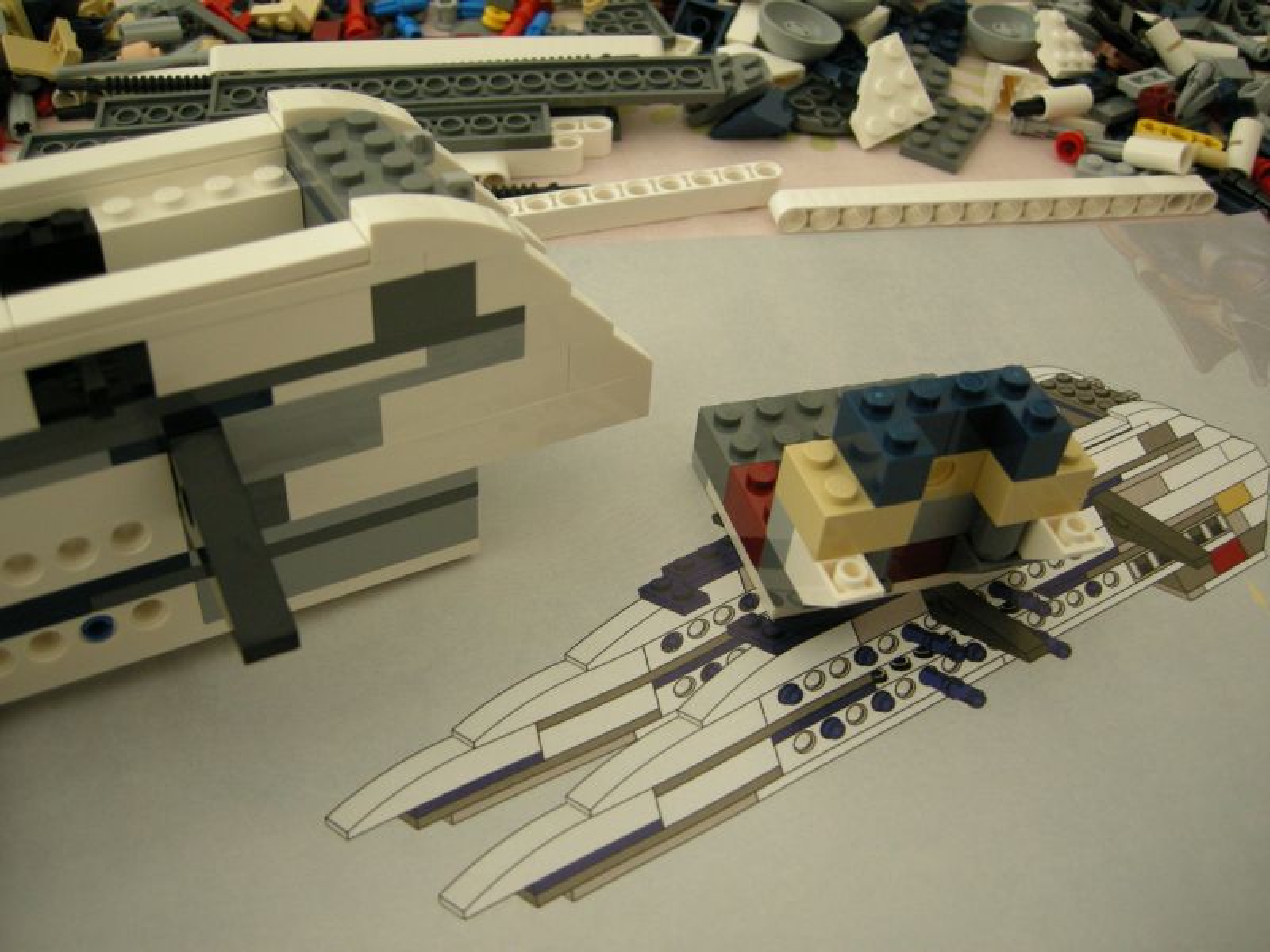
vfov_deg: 39.7
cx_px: 635
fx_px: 1321
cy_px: 476
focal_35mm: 36
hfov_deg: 51.4
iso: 167
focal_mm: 7.5
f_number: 2.7
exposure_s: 1/59.8
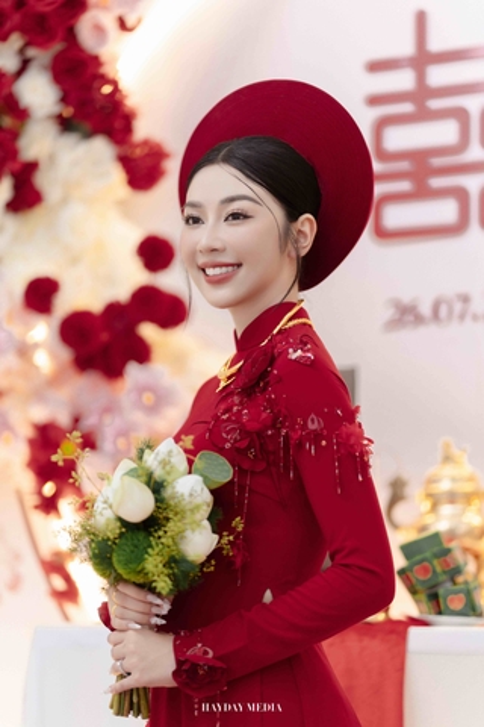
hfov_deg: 16.1
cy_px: 364
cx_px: 242
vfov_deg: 23.9
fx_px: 1714
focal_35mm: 85
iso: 200
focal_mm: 85
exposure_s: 1/200
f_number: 1.8
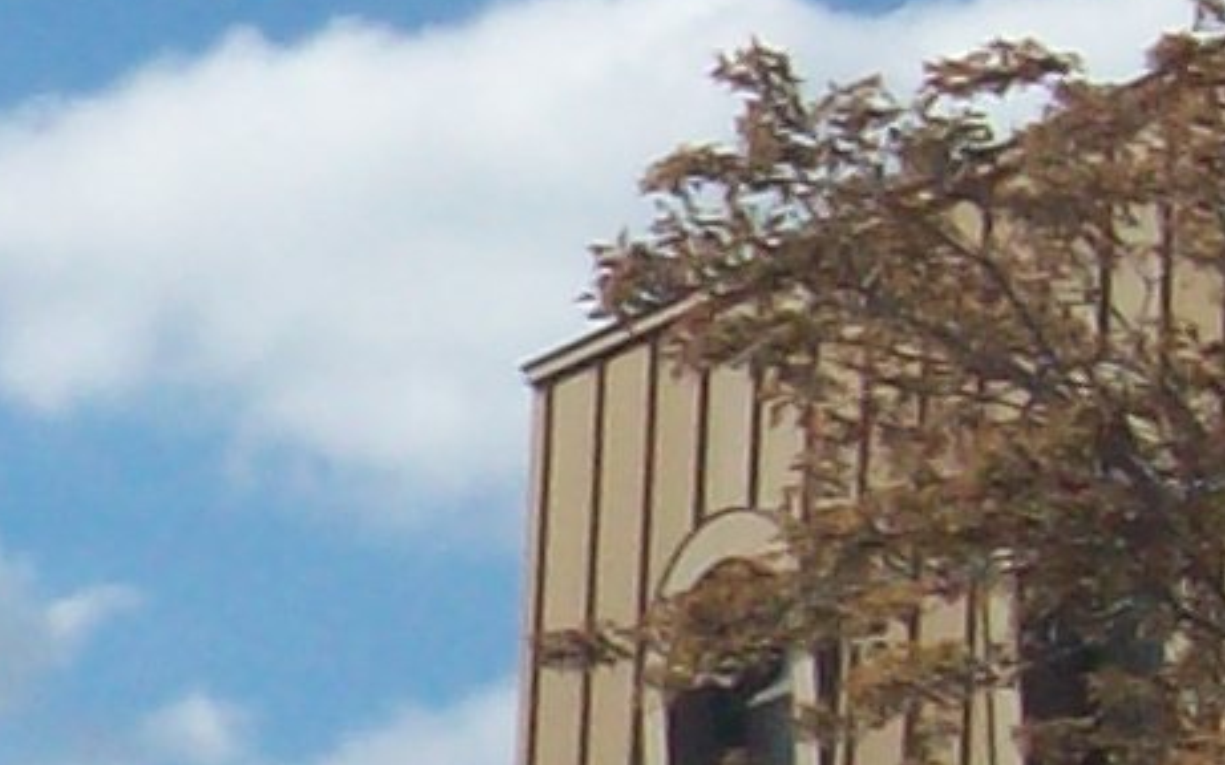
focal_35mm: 253
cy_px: 794
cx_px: -1246
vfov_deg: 5.2
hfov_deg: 7.9
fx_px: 8445
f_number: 4.8
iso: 80
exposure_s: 1/691
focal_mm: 6
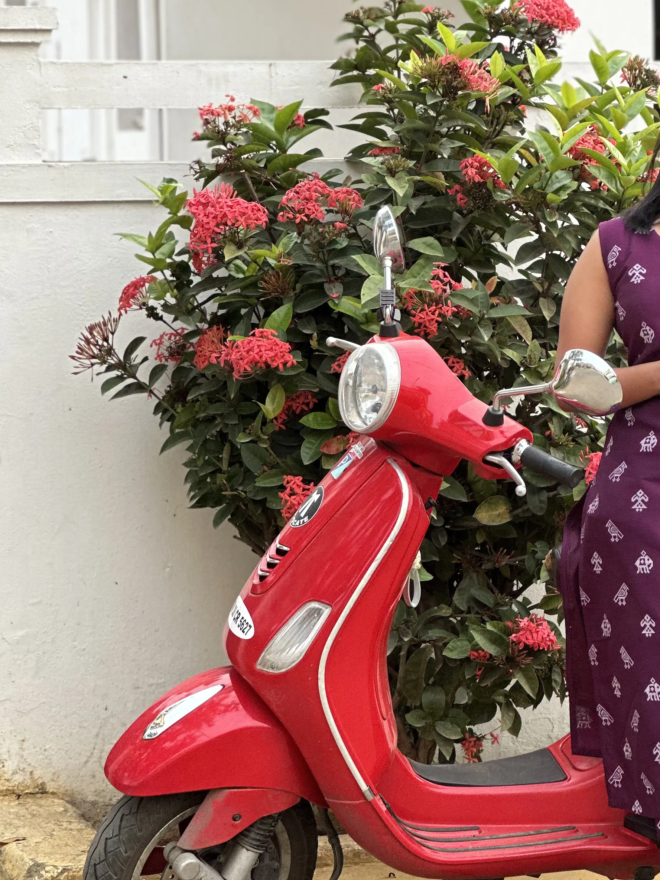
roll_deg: -0.5
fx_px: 3331
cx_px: 558
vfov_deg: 15.0
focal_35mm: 131
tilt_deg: -2.2
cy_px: 359
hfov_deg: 11.3
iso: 64
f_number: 2.8
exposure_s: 1/121
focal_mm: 9
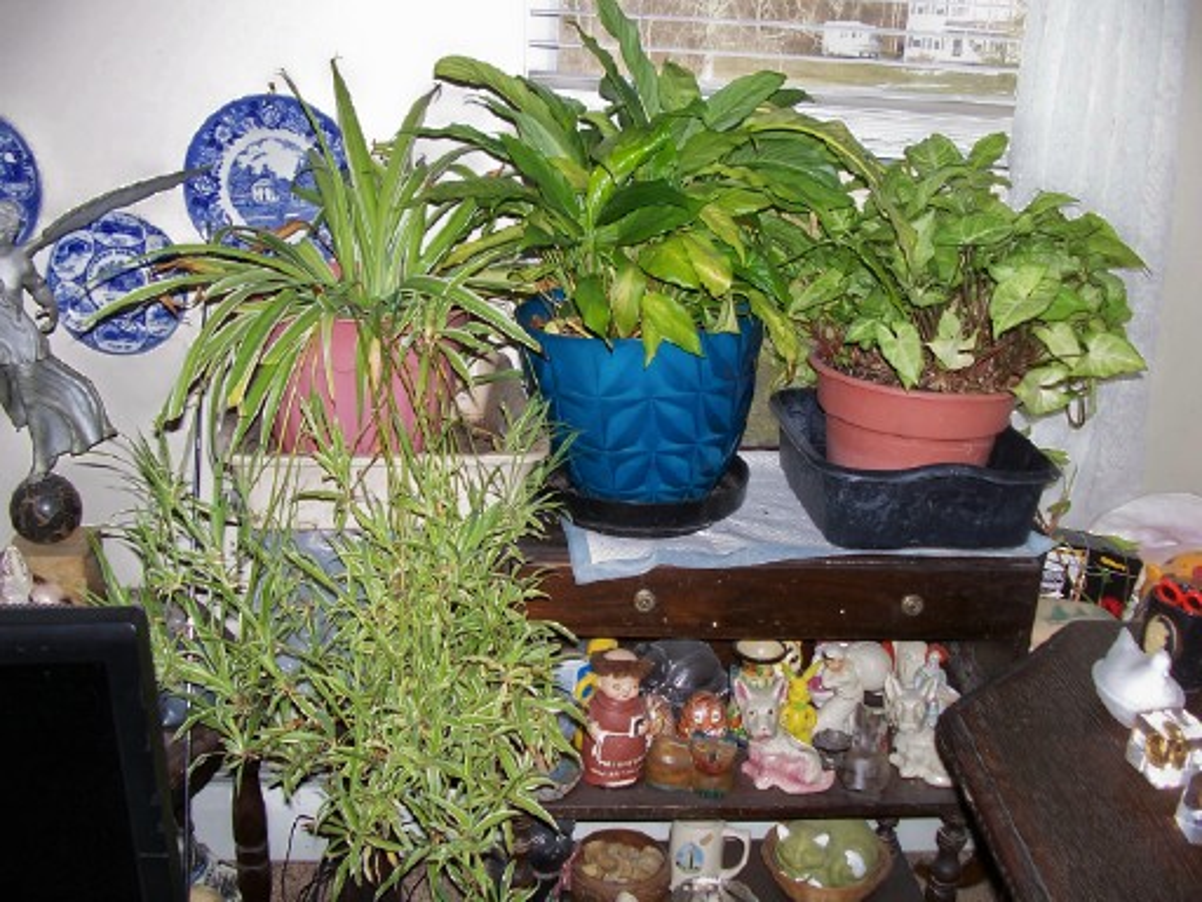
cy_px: 451
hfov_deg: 52.6
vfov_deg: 40.7
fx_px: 1215
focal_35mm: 35
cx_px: 601
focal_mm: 6
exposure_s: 1/60
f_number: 2.8
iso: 80
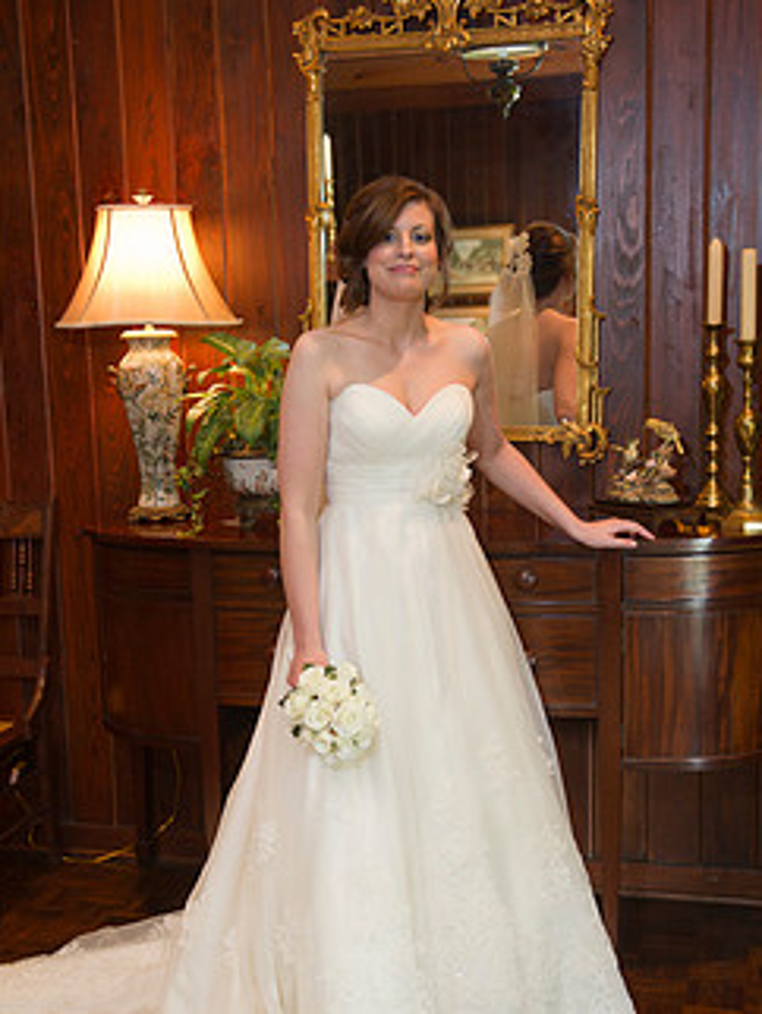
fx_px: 1495
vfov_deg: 37.4
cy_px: 576
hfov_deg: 28.6
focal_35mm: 51
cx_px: 383
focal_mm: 38
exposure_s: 1/100
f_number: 2.8
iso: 1250
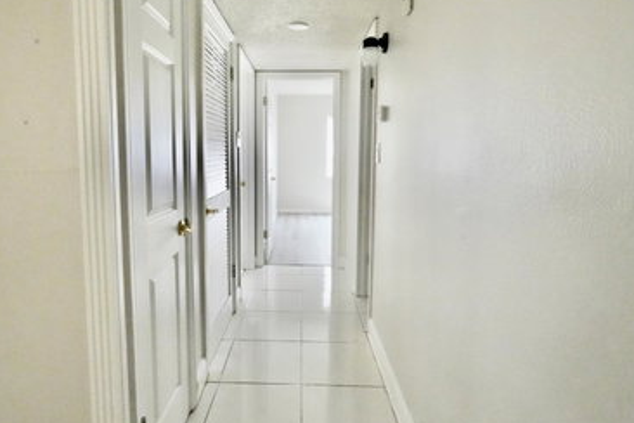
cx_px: 289
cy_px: 182
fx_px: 381
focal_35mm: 22
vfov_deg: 57.8
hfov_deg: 79.3
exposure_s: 1/30
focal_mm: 16.5
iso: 10000
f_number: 18
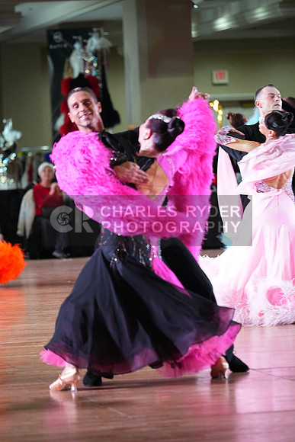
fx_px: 2457
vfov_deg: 10.3
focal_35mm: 200
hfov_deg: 6.9
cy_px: 221
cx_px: 148
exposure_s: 1/400
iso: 6400
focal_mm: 200
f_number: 4
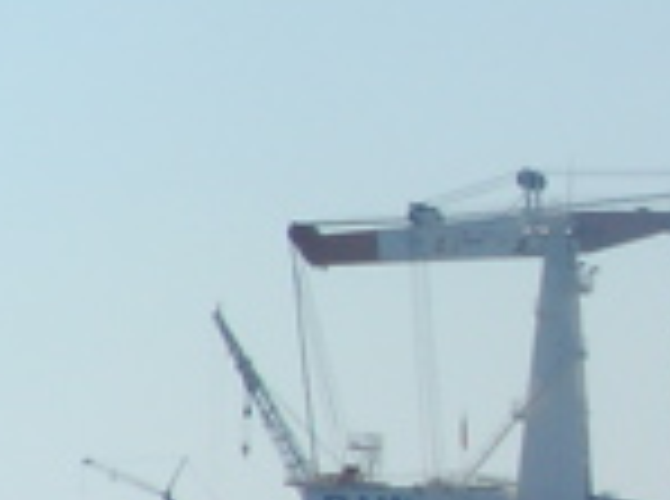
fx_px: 11141
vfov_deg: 2.6
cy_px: 338
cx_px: 1416
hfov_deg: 3.4
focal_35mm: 577
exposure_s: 1/336
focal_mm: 20.6
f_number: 7.8
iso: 50
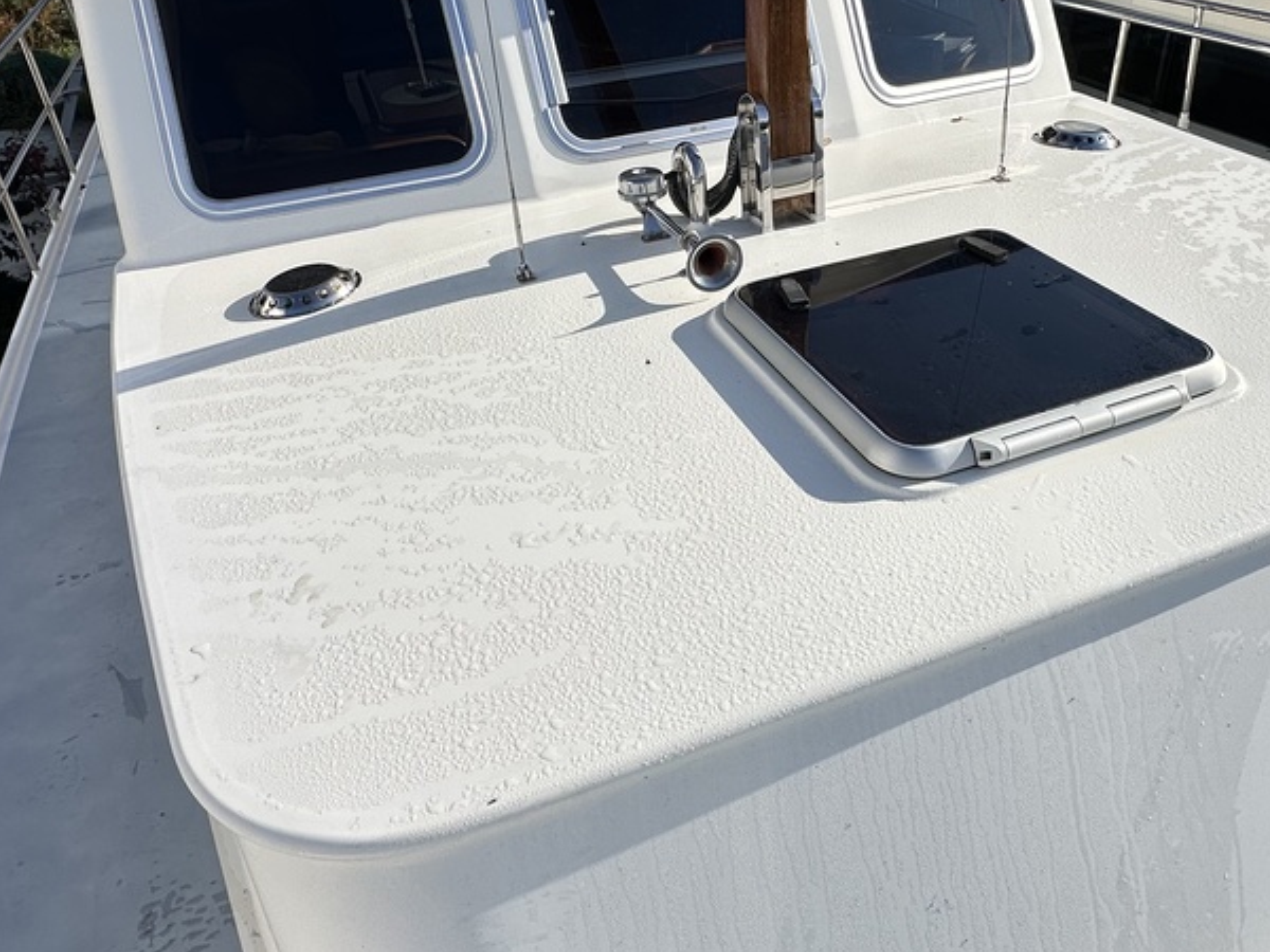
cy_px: 358
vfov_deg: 49.3
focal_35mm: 28
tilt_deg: -30.7
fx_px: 1027
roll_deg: +1.5
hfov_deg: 63.2
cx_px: 711
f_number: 2.2
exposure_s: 1/2747
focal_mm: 2.22
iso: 50
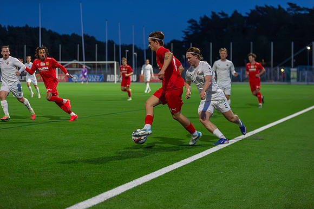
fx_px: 828
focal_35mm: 95
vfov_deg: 14.4
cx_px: 157
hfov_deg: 21.5
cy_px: 104
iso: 8000
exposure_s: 1/1000
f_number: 3.2
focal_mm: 95
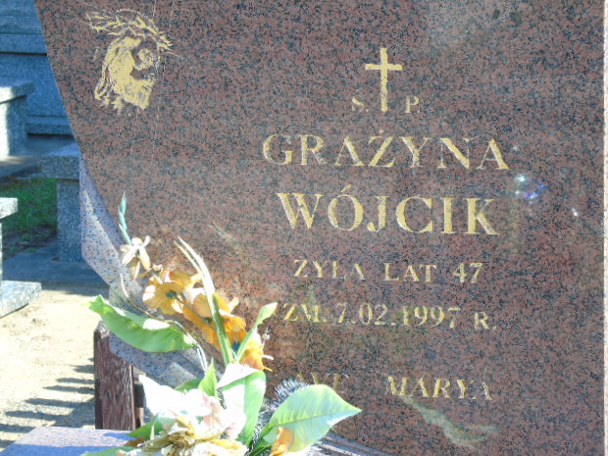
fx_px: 2248
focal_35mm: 128
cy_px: 227
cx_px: 313
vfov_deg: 11.6
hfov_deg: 15.4
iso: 80
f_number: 4.6
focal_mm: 22
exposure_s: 1/100
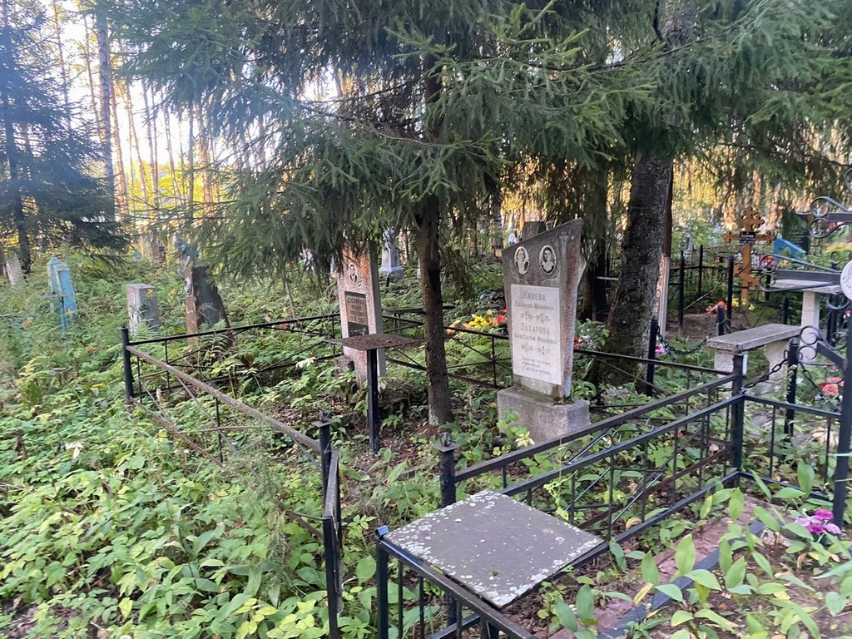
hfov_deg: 67.3
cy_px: 320
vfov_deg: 53.1
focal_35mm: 26
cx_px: 426
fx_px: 640
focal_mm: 4.25
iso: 320
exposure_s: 1/60
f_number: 1.8
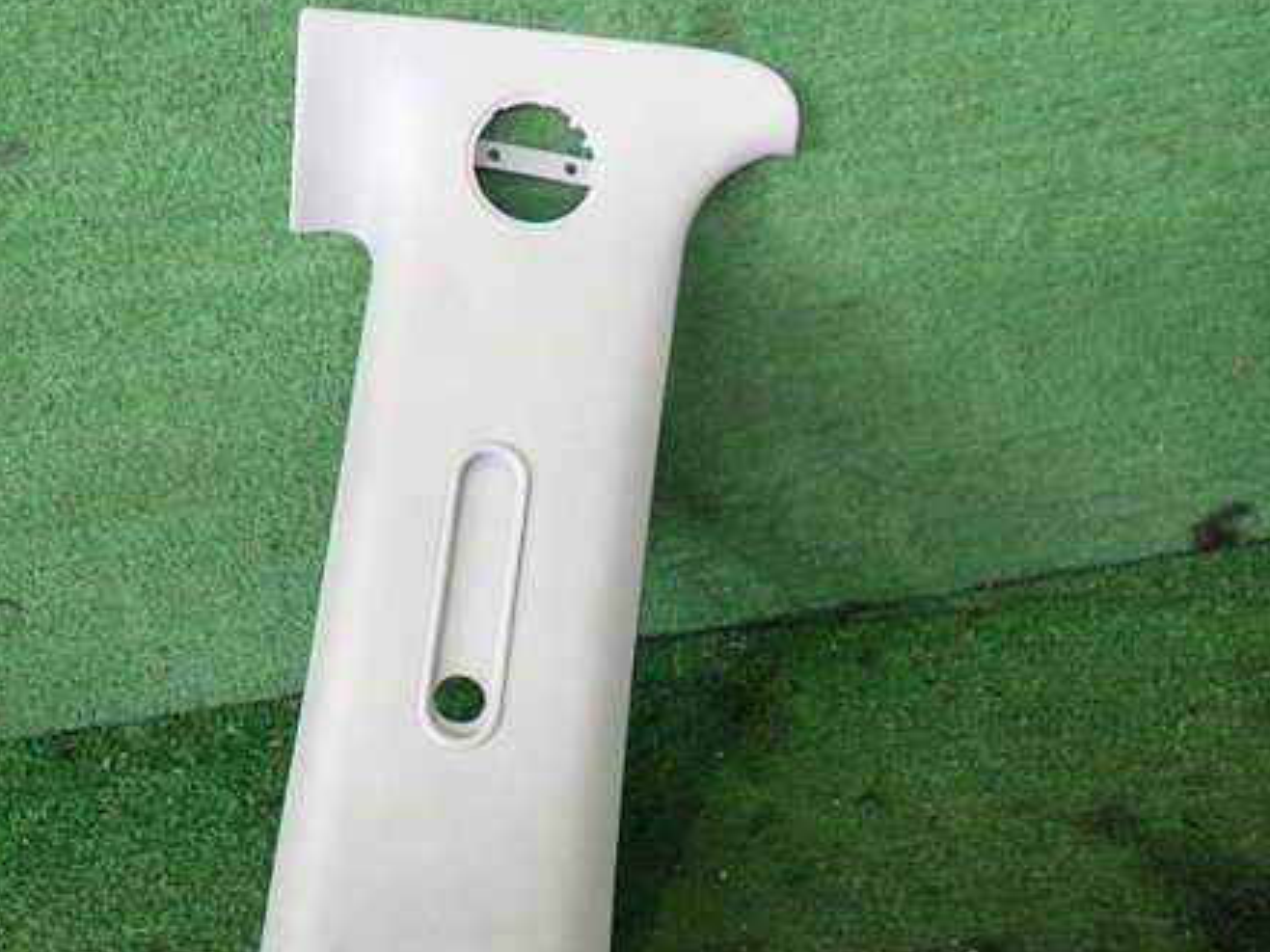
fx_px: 1504
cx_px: 480
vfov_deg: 35.1
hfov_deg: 45.4
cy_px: 544
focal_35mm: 41
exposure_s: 1/50
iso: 200
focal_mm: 5.4
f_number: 2.3
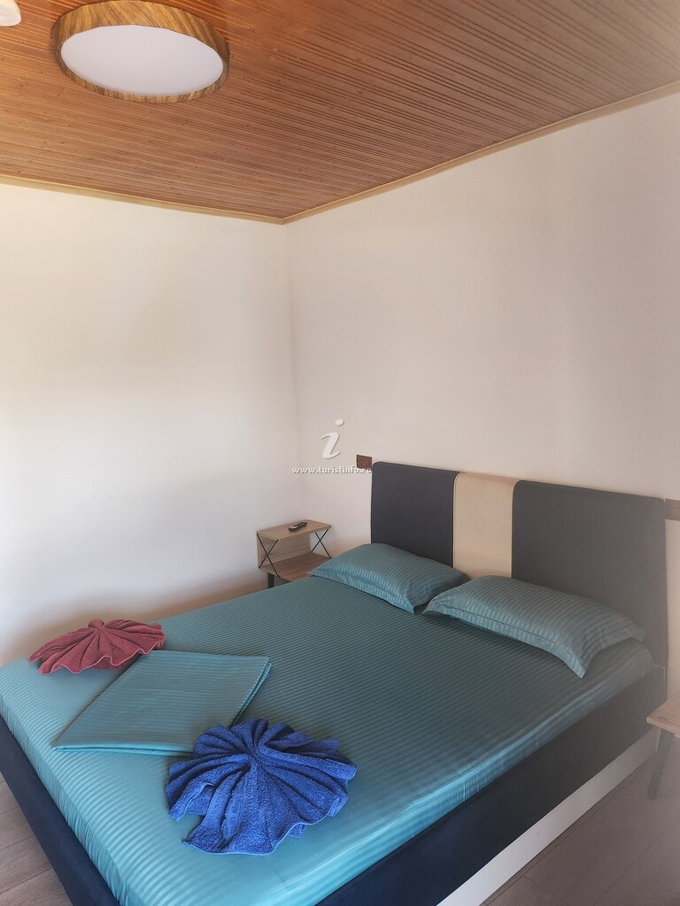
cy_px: 453
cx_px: 340
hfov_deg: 56.8
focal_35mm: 24
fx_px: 629
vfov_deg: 71.6
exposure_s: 1/100
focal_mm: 5
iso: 400
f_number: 1.8
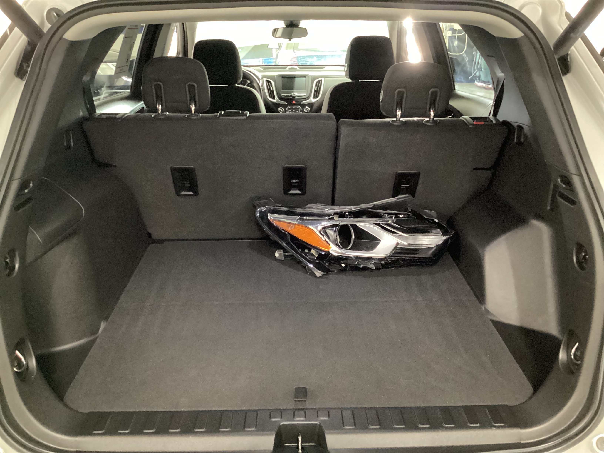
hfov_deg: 58.4
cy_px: 226
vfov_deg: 45.4
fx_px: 541
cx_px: 302
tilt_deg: -23.4
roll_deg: +0.1
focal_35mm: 31
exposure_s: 1/17
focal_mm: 3.3
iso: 640
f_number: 2.4
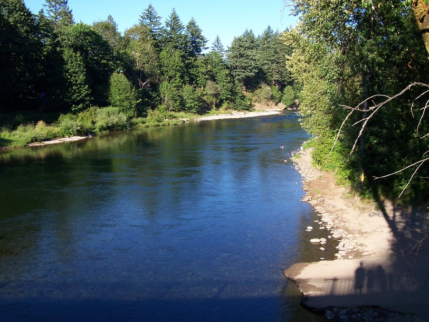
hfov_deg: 50.1
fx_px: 459
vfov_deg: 38.7
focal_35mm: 37
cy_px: 161
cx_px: 214
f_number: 5.6
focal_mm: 5.6
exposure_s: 1/250
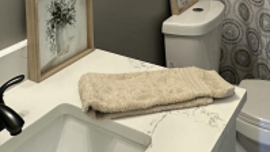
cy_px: -79
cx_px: 146
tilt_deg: -3.5
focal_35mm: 51
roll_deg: +0.3
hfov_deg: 40.5
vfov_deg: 20.1
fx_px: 365
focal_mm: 2.22
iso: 250
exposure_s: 1/60
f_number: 2.2
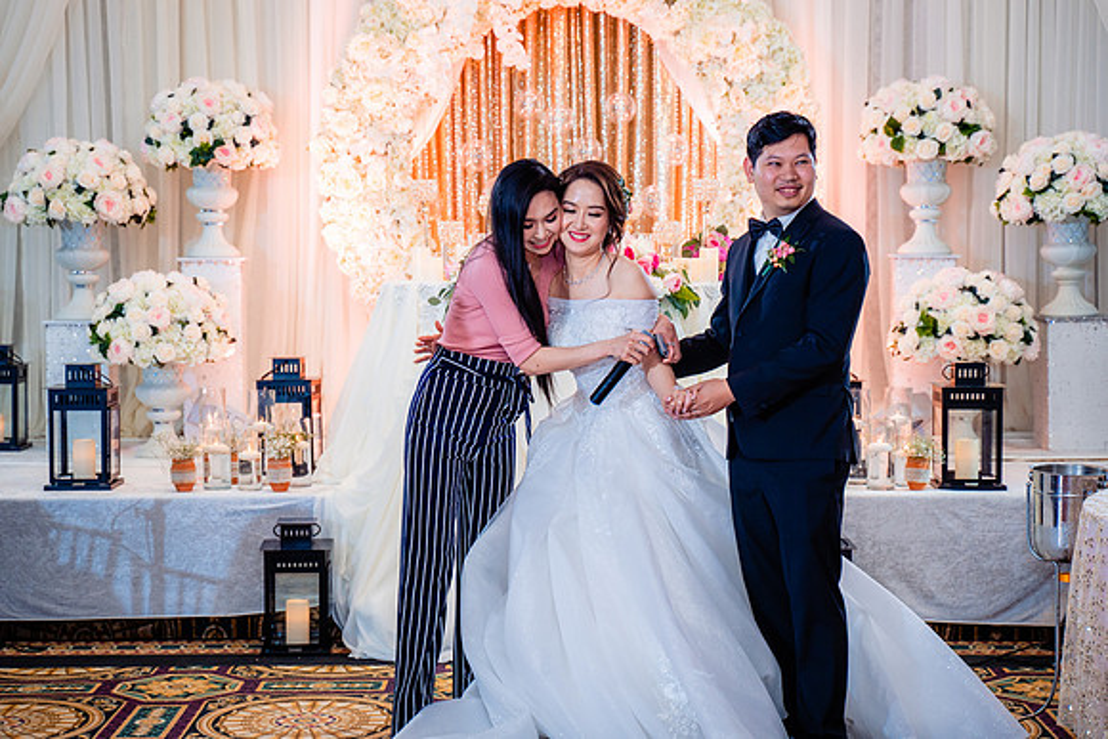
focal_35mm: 67
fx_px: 2060
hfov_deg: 30.1
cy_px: 378
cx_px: 535
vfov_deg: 20.3
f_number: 3.5
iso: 640
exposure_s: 1/160
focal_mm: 60
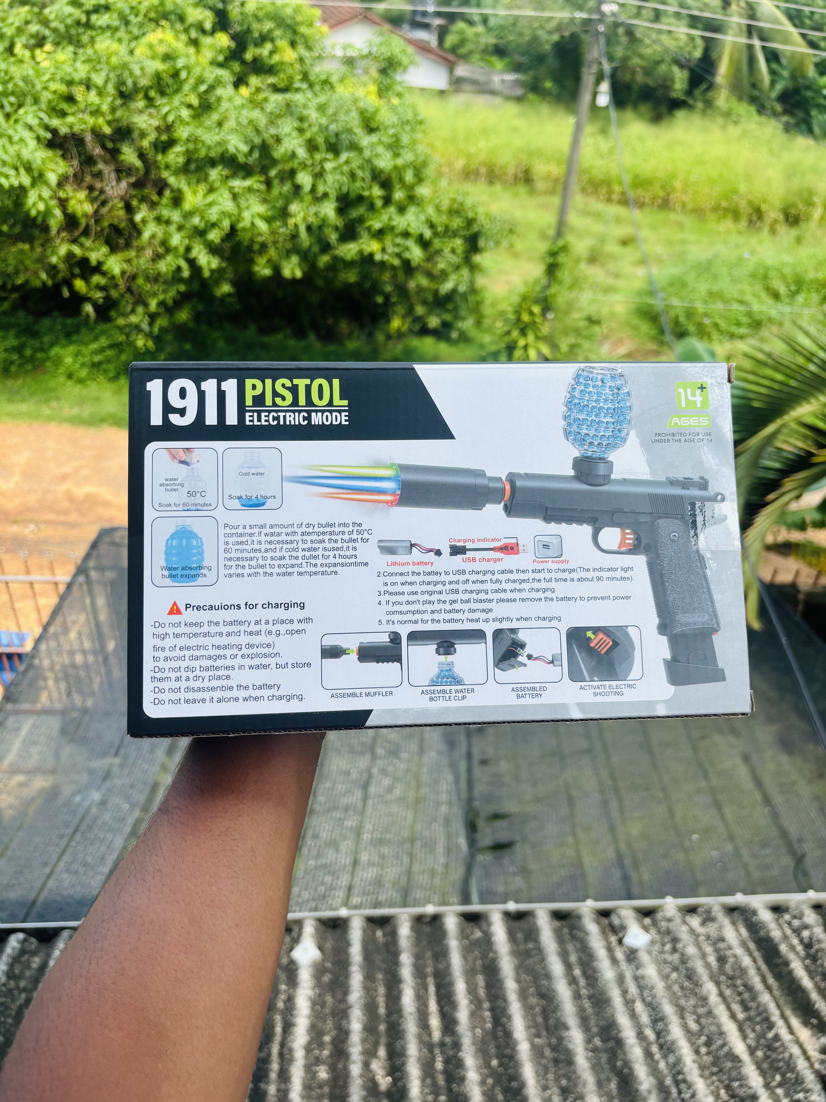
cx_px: 413
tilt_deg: -37.0
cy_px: 551
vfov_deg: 67.3
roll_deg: -4.2
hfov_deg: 53.1
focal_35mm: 26
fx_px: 827
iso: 50
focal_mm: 5.96
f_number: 1.6
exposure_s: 1/1876
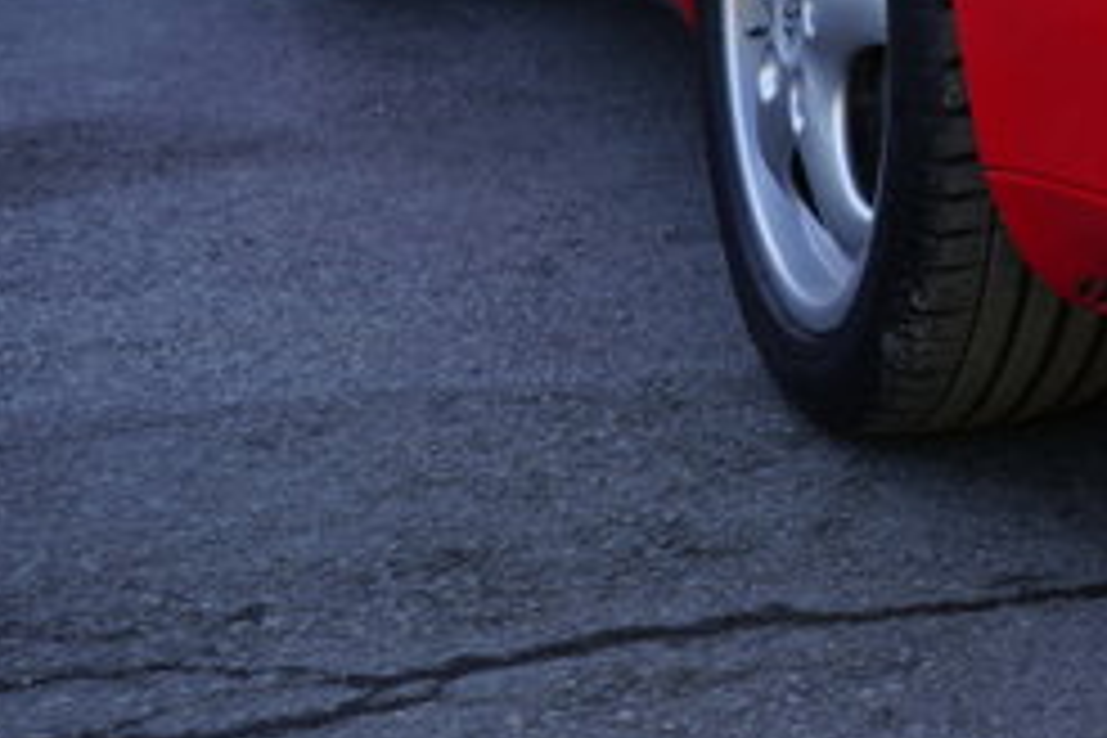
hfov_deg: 18.3
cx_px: 1476
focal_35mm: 103
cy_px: -315
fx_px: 3167
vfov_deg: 12.7
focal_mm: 33
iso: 100
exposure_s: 1/80
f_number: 5.6
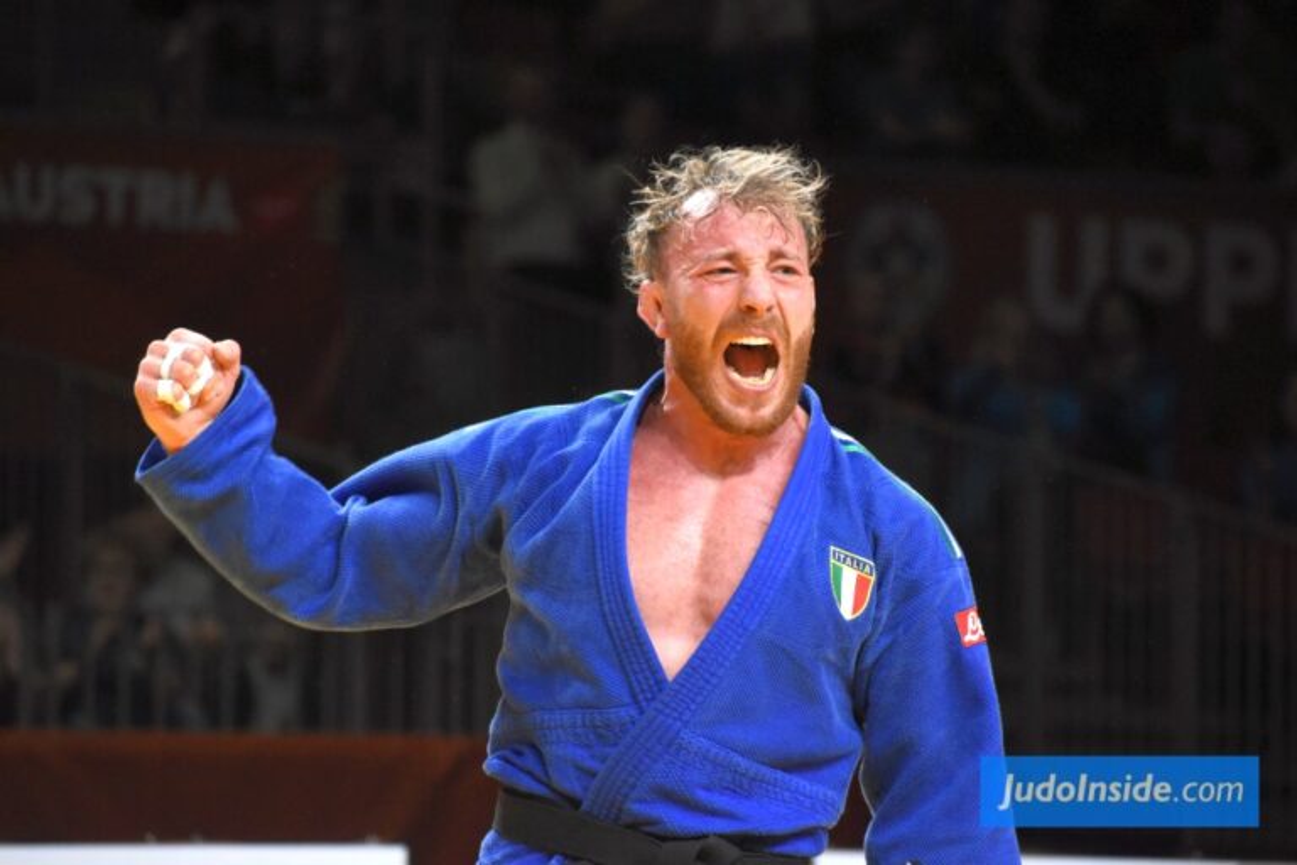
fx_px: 11348
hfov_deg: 6.5
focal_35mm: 315
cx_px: 648
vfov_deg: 4.4
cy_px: 432
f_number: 7.1
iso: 3200
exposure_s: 1/400
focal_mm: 210
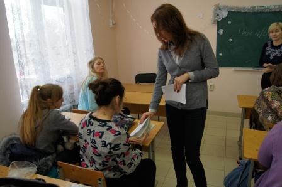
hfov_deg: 67.4
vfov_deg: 47.9
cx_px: 141
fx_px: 211
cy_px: 94
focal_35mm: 27
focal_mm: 18
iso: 200
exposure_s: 1/50
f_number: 5.6
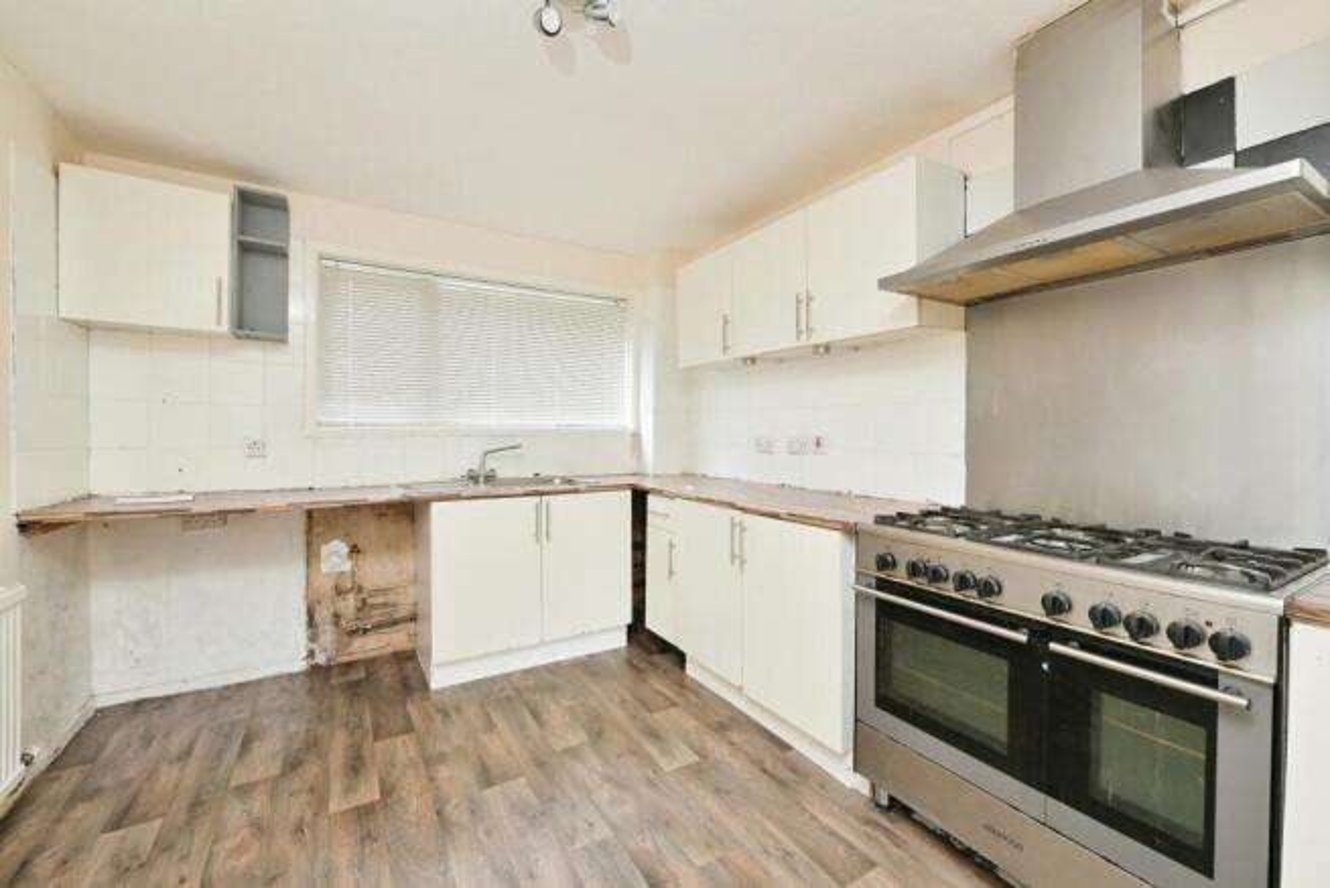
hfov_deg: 100.4
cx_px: 665
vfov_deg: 77.4
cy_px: 444
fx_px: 554
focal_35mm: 15
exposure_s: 1/5
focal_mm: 15
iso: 400
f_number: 9
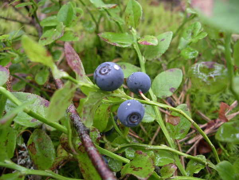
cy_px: 90
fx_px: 256
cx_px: 120
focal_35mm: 37
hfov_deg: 50.1
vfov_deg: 38.7
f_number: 2.8
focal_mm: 7.8
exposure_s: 1/40
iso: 100
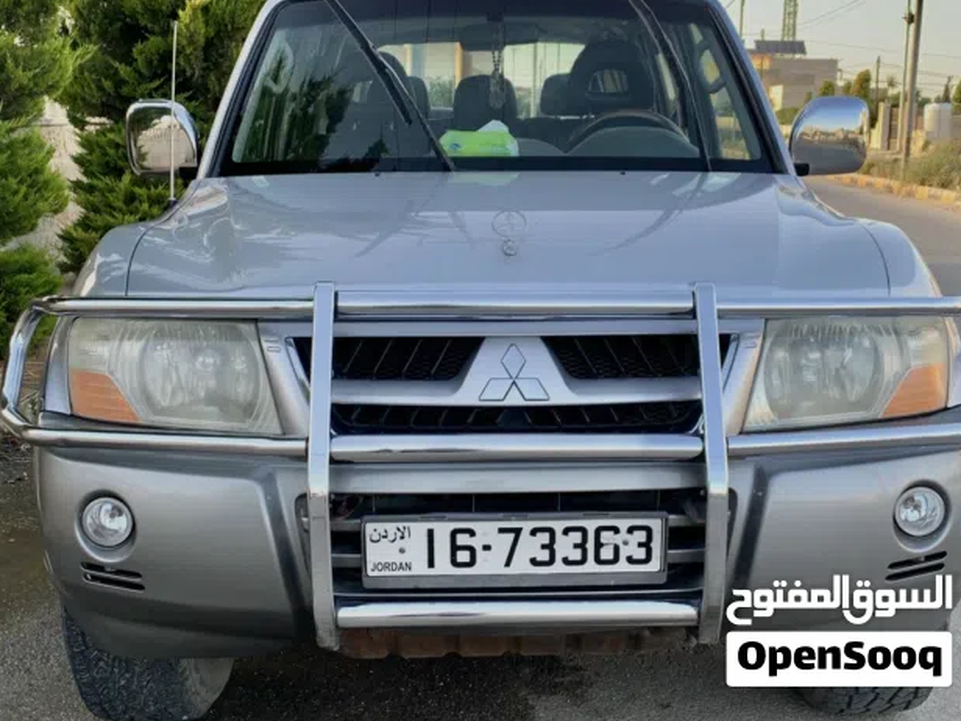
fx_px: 750
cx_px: 491
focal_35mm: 27
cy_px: 350
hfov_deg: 65.3
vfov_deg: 51.3
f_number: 1.8
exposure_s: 1/121
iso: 25
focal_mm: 4.25
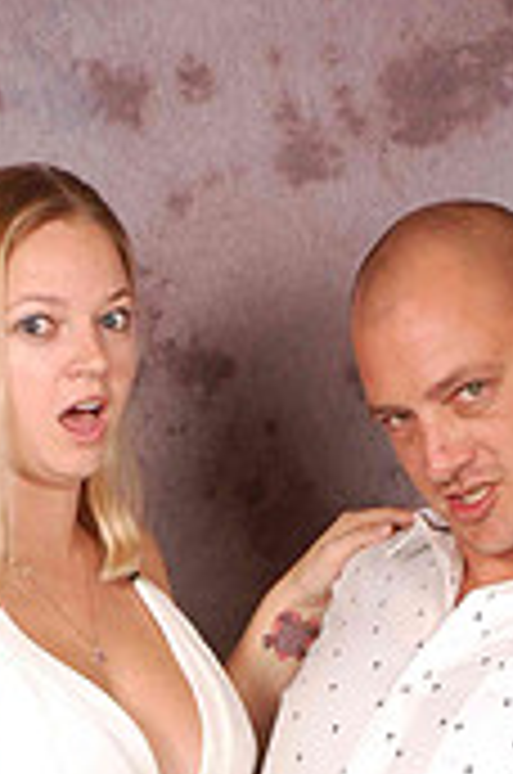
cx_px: 277
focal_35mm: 173
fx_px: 3713
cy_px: 850
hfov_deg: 7.9
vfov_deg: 11.7
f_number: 10
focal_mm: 44
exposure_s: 1/125
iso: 200
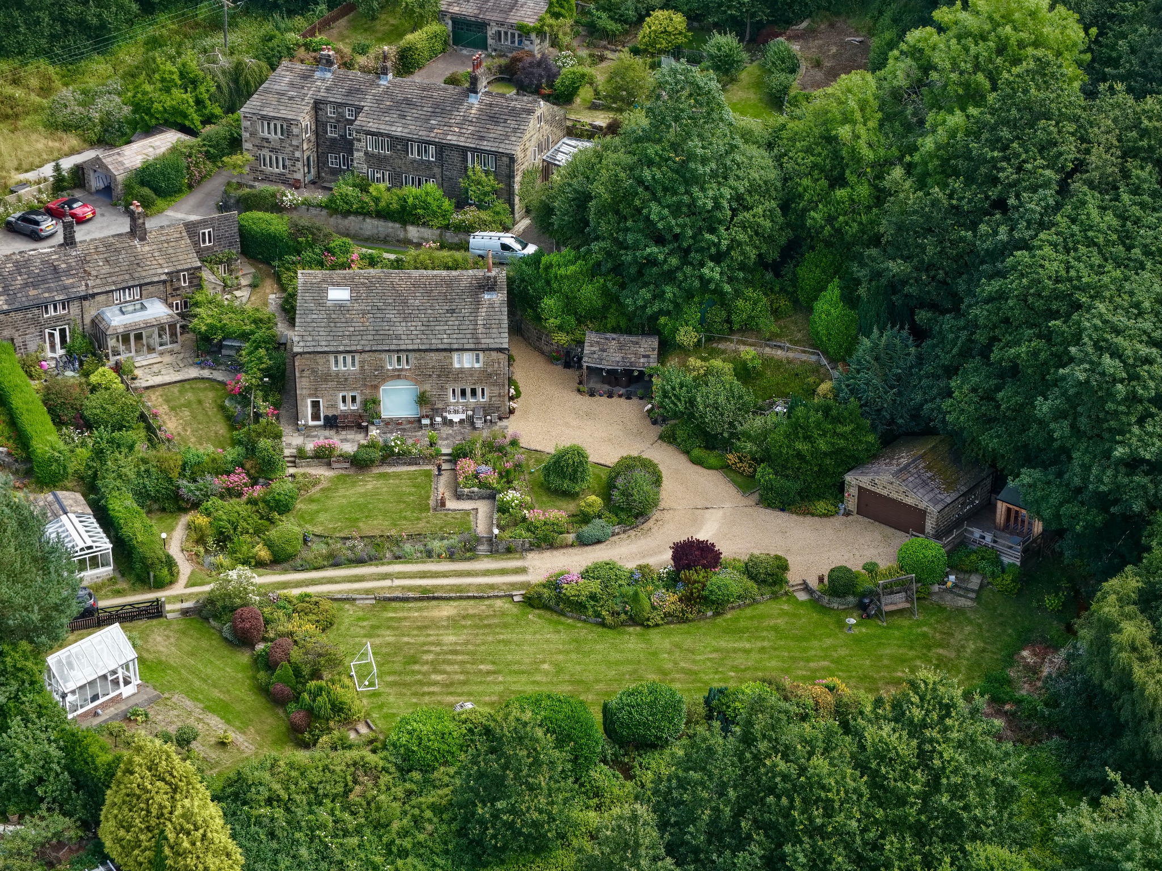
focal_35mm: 70
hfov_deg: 27.8
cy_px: 436
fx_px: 2350
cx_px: 581
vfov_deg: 21.0
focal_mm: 19.35
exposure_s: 1/500
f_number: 2.8
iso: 125
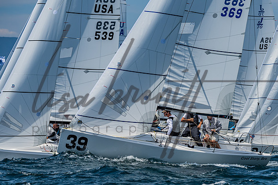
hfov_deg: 7.1
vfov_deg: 4.8
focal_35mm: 289
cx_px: 173
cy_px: 119
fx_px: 2231
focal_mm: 210
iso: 400
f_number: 6.3
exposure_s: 1/2500
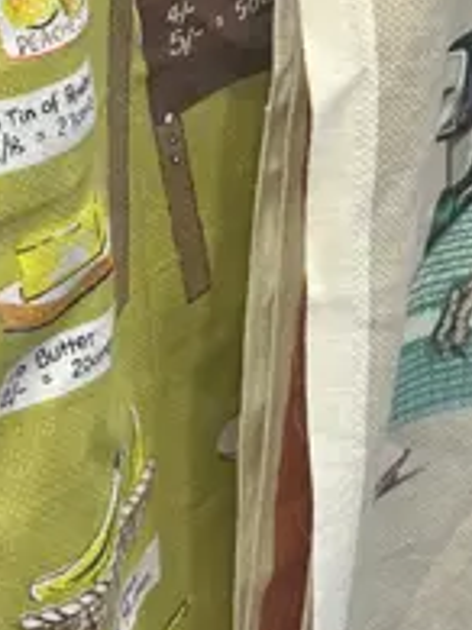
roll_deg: +0.9
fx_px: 2293
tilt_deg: -25.9
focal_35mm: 126
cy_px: 216
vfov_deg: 15.6
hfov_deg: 11.7
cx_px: 68
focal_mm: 6.86
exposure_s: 1/100
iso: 125
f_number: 1.78
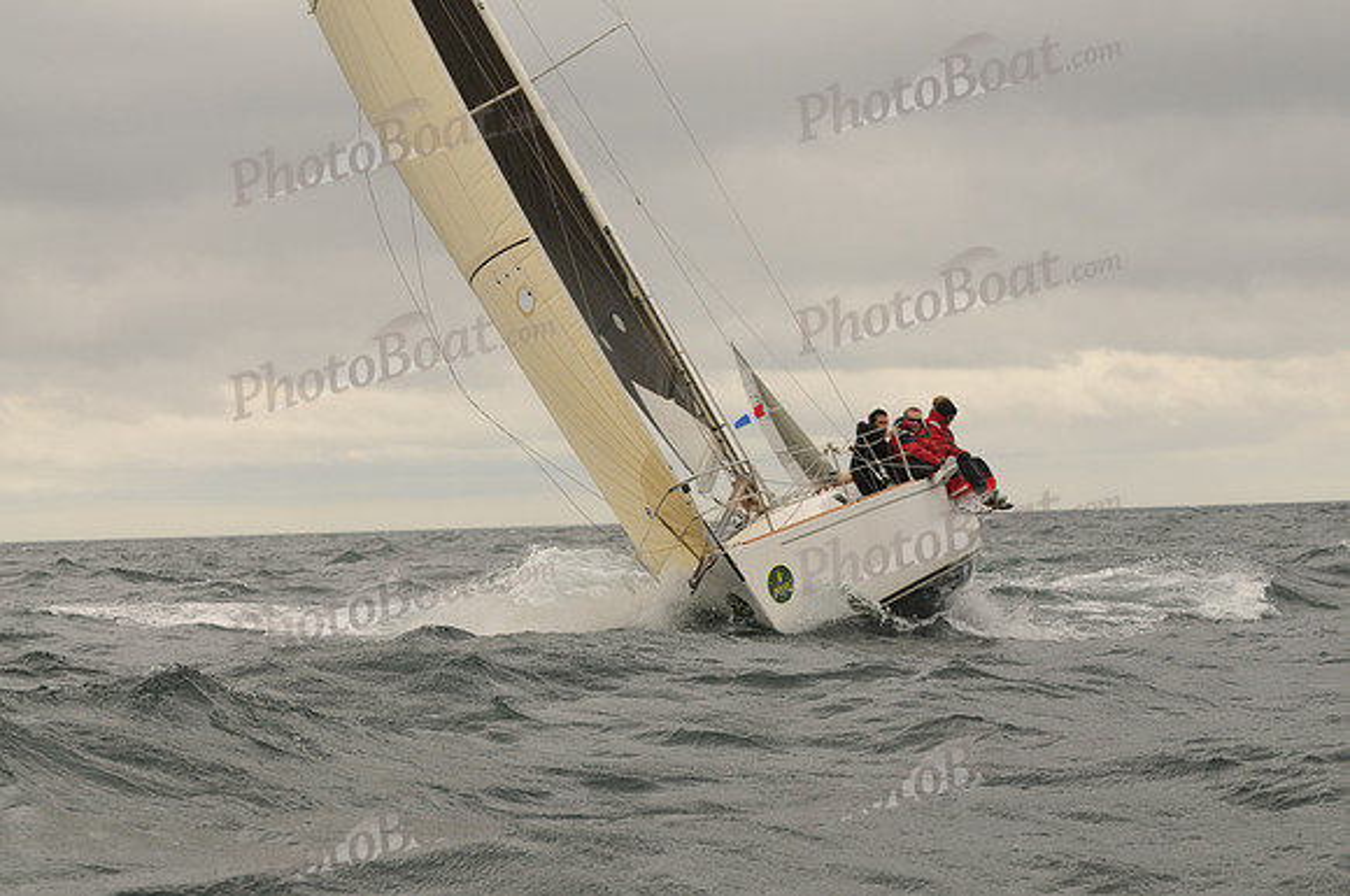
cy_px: 448
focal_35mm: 105
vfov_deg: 13.0
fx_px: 3932
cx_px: 675
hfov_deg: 19.5
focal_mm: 70
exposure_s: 1/1000
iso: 200
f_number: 4.5
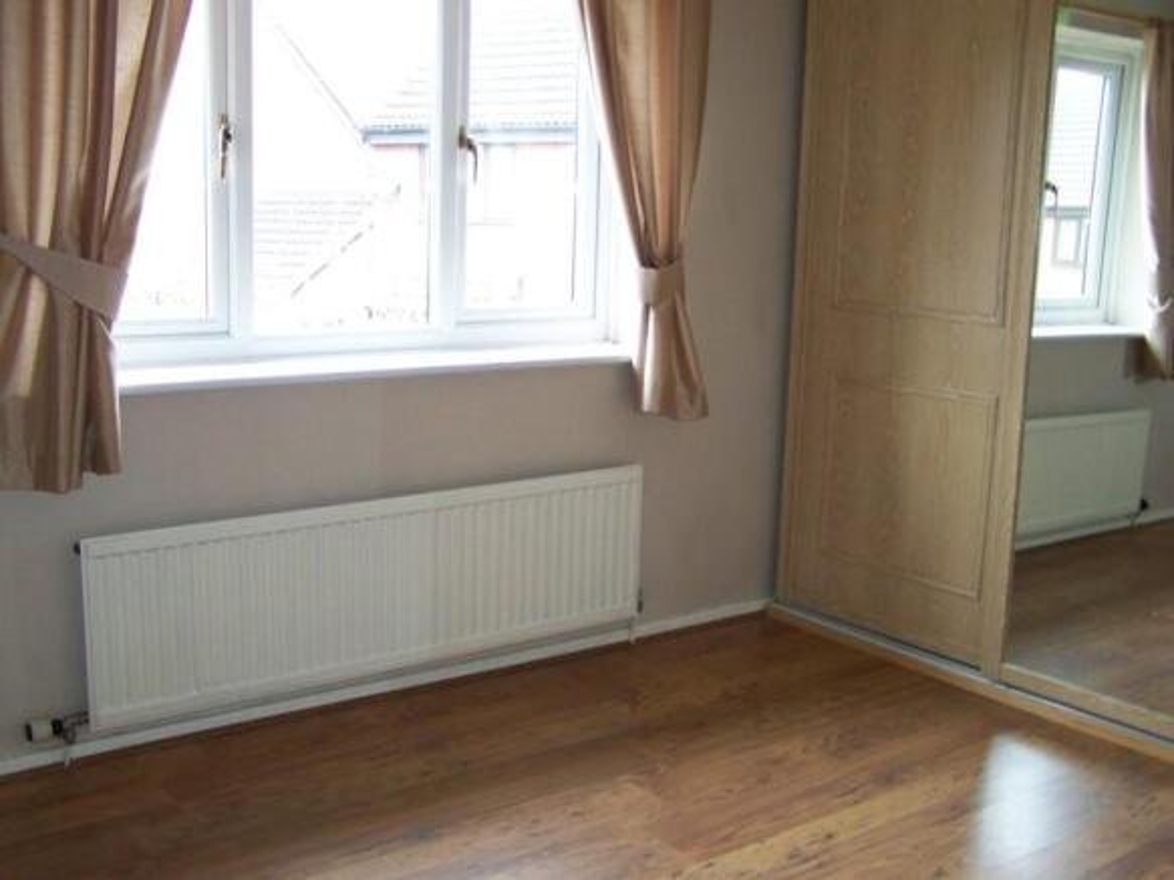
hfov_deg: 49.0
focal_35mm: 38
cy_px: 440
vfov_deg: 37.7
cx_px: 587
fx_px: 1289
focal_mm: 6.3
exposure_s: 1/60
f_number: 2.8
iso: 200
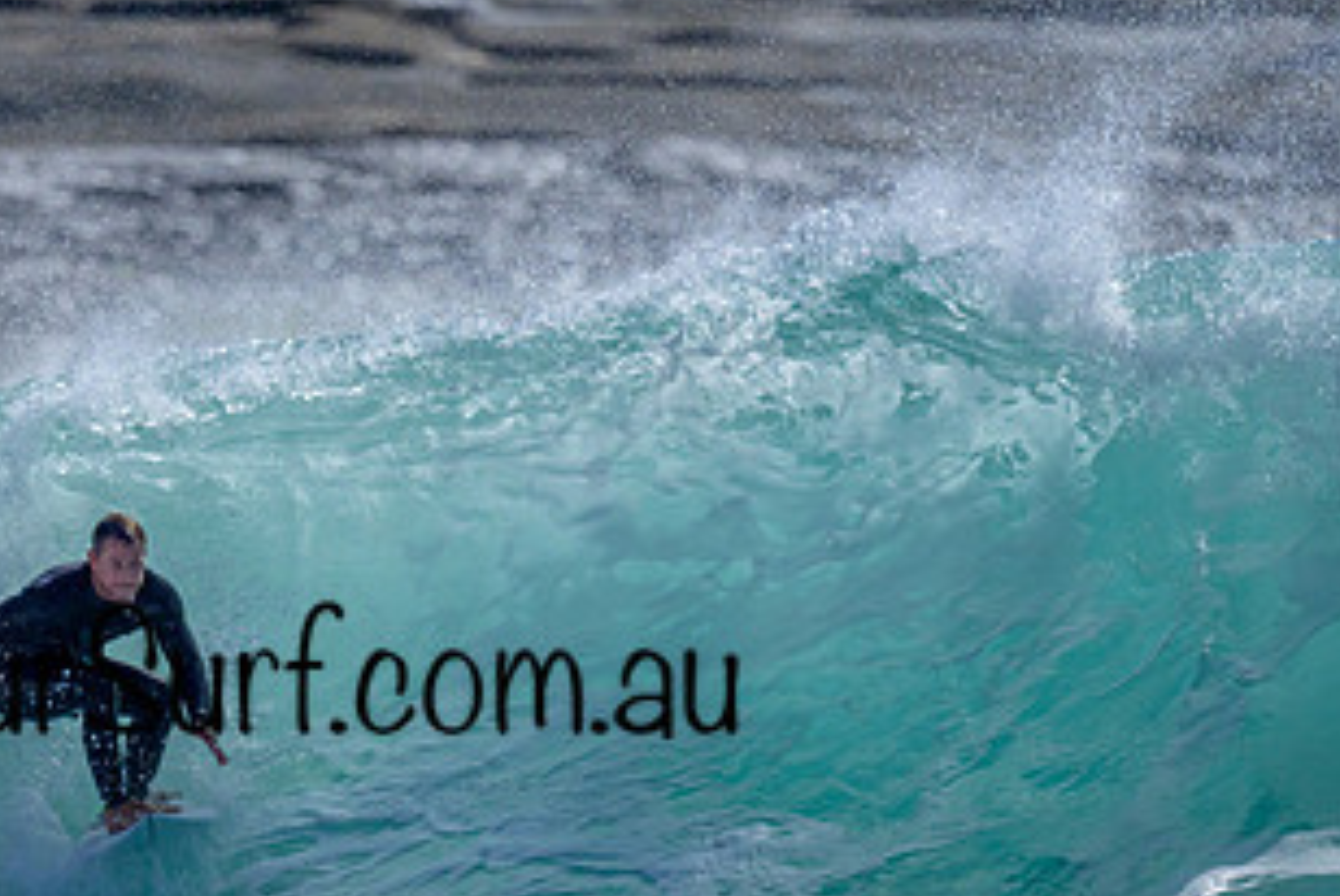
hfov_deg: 1.4
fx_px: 56071
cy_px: 633
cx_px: 278
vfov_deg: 0.9
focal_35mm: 1505
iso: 1250
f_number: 6.3
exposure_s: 1/2000
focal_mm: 800
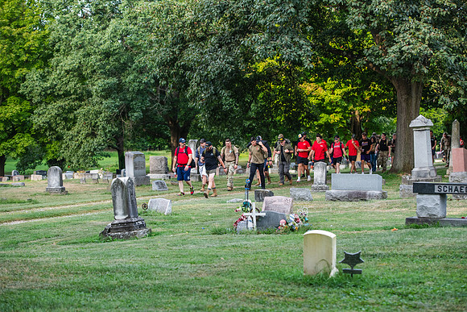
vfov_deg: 16.1
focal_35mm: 85
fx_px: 1103
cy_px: 156
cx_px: 234
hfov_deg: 23.9
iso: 320
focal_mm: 85
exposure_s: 1/400
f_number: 4
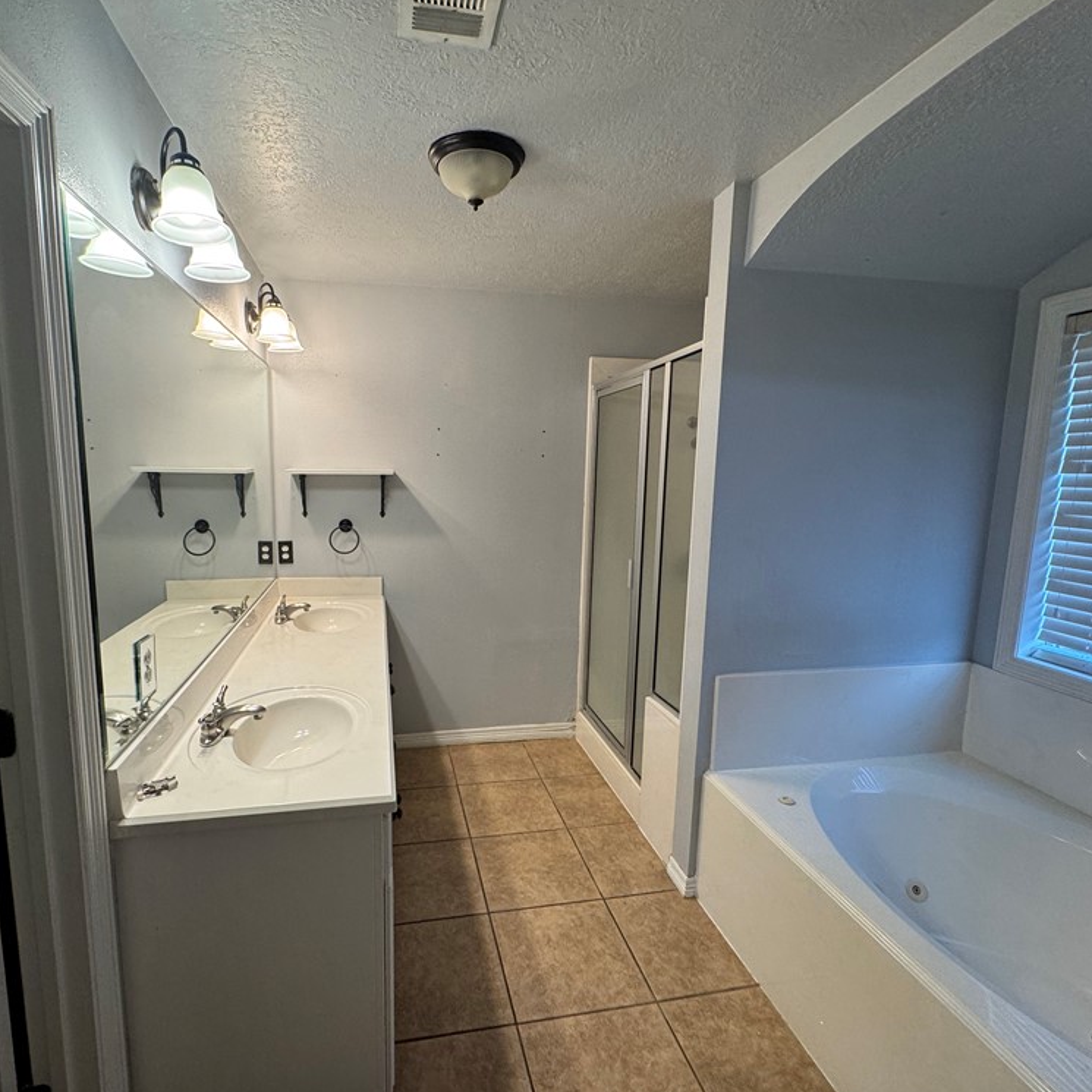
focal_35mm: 17
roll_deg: -0.7
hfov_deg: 83.7
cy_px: 545
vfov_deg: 84.0
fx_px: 607
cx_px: 487
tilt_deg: -8.2
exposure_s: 1/120
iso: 160
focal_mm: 2.22
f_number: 2.2
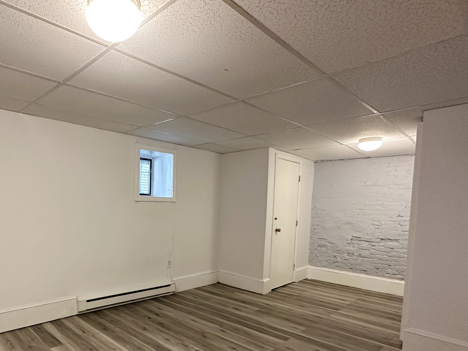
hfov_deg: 72.6
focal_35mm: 22
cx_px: 135
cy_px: 223
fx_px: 297
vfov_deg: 60.1
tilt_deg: -3.7
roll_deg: -0.9
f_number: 2.2
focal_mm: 2.22
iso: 400
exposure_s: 1/60
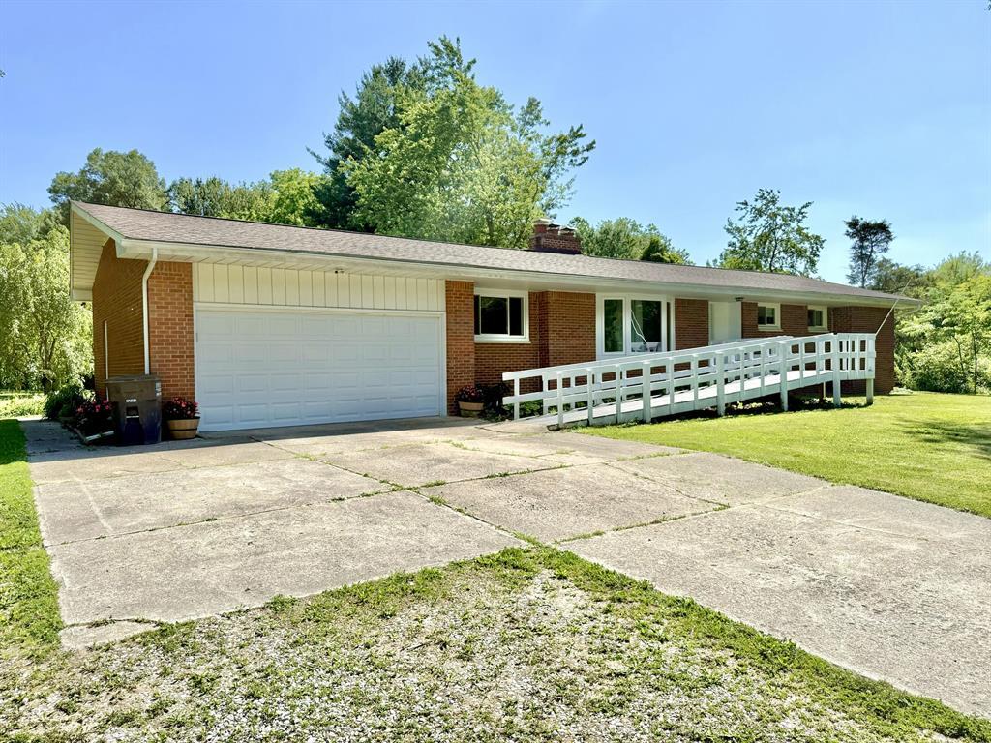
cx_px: 496
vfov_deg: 56.8
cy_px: 372
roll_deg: +0.3
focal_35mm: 24
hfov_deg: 71.6
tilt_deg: -1.1
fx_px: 687
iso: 100
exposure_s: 1/4167
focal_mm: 6.76
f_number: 1.78
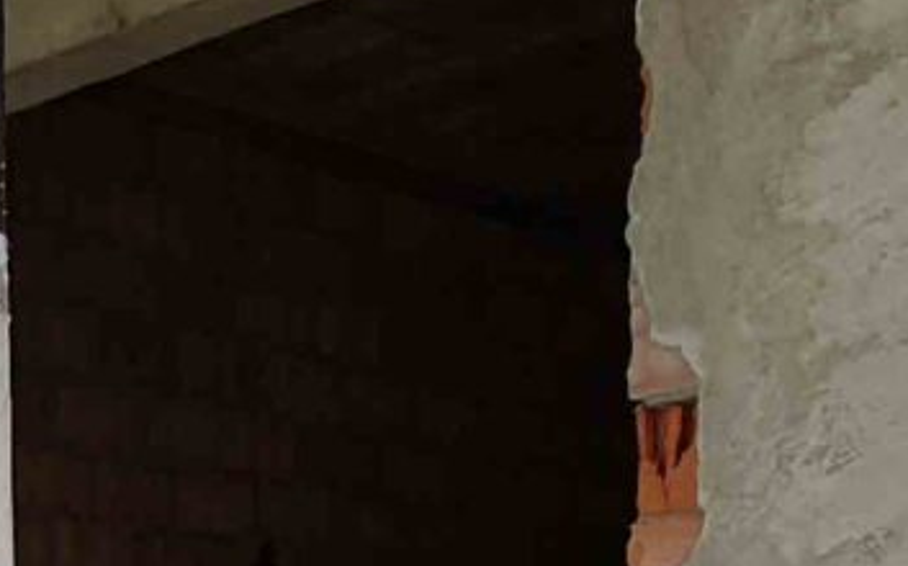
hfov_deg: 19.7
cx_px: -141
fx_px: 2473
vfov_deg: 11.0
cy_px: 1371
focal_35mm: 100
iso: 50
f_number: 2.2
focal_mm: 1.8
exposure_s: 1/416
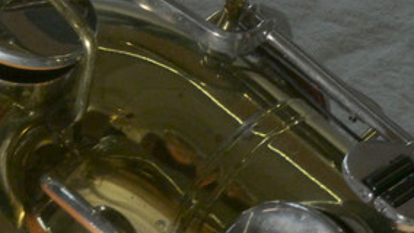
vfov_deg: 2.8
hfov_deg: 4.9
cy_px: 237
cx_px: 197
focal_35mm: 439
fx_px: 4821
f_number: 5.5
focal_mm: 41.1
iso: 200
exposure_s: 1/50
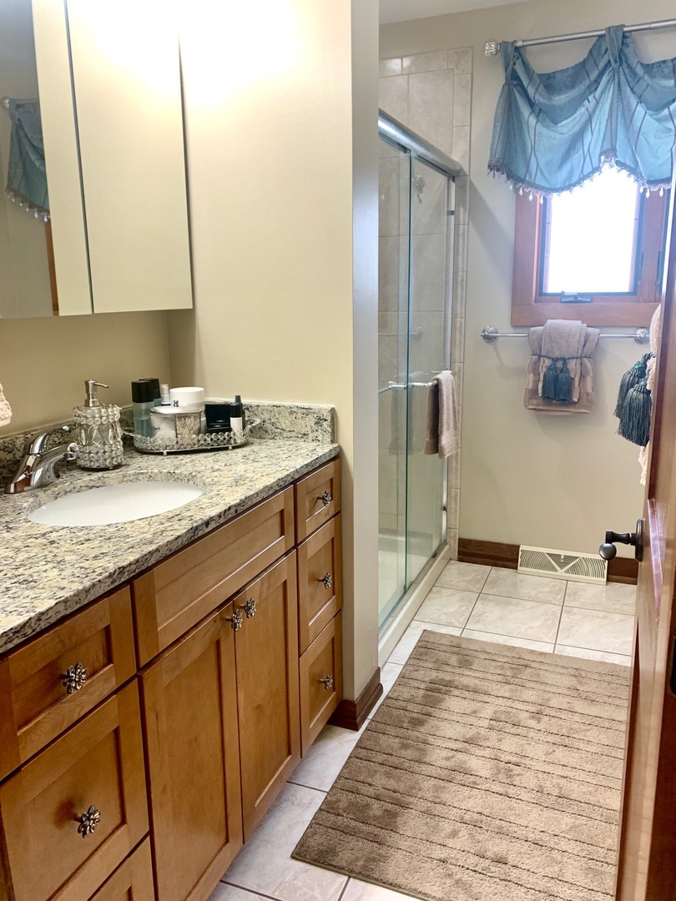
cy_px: 450
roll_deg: +1.0
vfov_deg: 67.3
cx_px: 338
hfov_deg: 53.1
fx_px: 677
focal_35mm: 26
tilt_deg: -12.1
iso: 125
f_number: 1.8
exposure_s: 1/60
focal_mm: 4.25
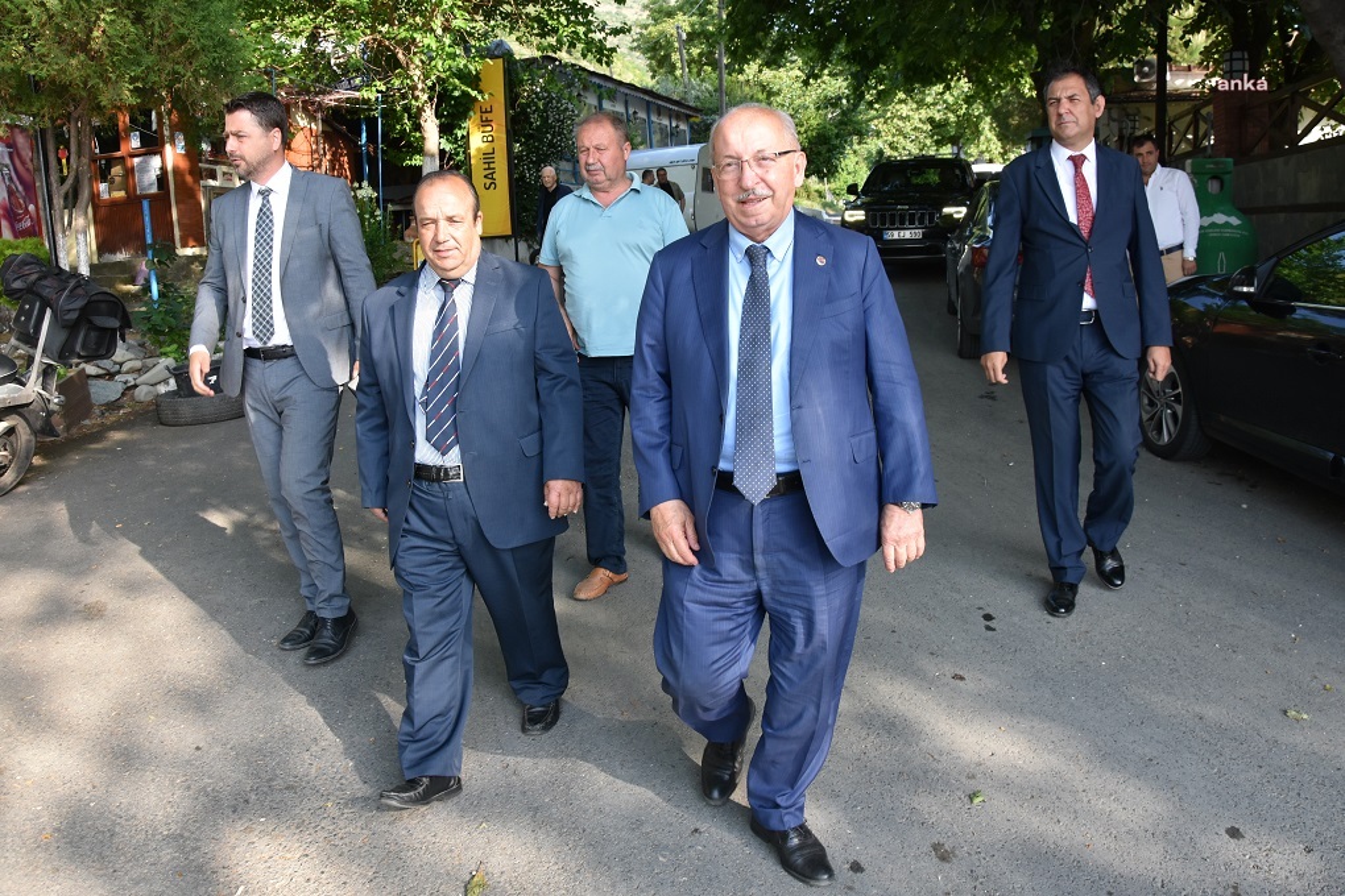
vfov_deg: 25.8
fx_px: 1961
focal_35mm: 52
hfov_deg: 37.9
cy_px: 448
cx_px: 672
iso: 640
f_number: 9
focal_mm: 35
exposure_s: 1/320
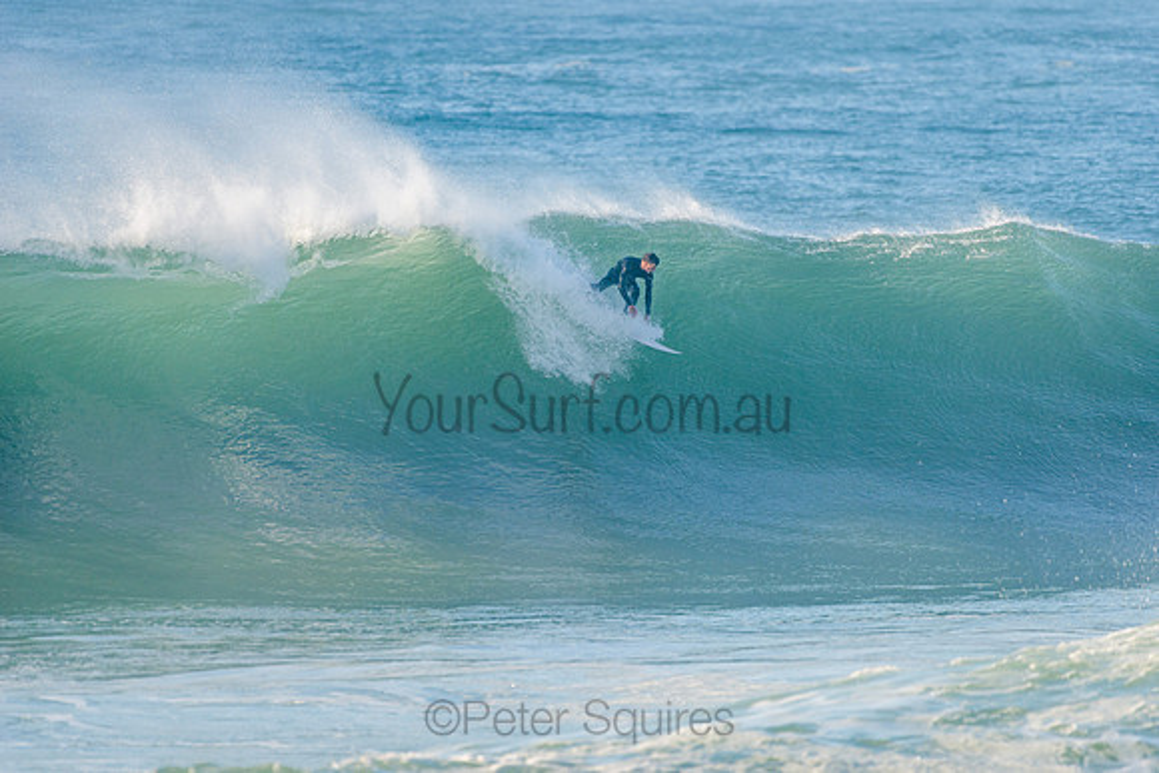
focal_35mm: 500
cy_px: 386
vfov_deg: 2.8
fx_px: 16100
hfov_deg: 4.1
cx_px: 580
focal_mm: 500
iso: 320
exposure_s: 1/1600
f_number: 5.6
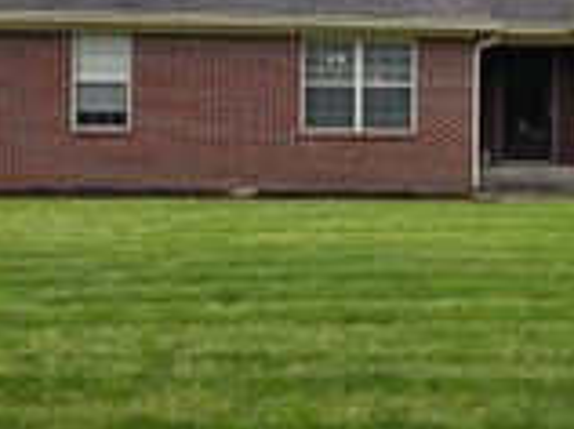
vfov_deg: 20.0
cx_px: 469
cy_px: 129
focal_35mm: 73
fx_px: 1209
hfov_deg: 26.2
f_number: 1.7
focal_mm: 6.3
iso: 12
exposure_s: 1/276
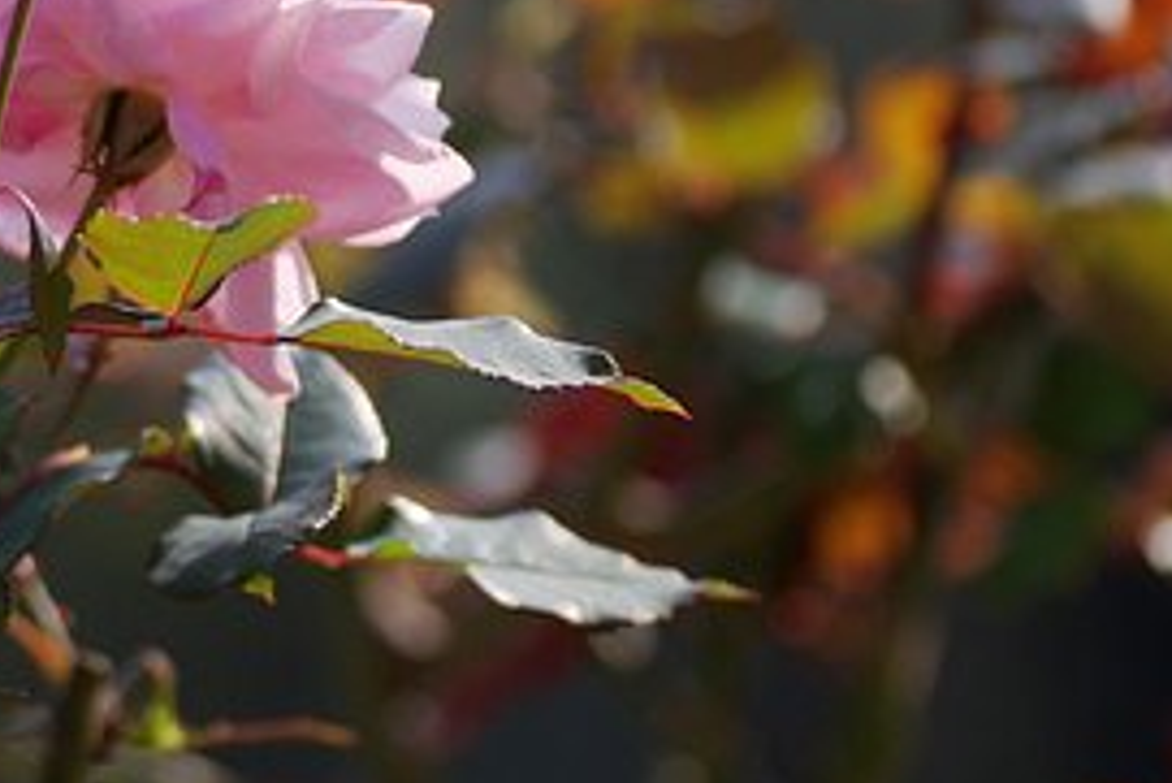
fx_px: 16644
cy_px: 158
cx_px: 346
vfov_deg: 2.7
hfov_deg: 4.0
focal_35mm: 511
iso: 100
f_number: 3.5
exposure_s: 1/1000
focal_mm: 180
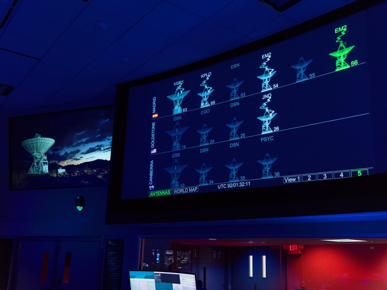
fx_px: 391
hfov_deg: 52.6
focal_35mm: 35
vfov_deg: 40.7
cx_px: 194
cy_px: 145
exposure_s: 1/80
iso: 3200
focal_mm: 45
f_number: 4.5
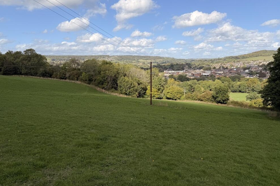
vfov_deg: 49.5
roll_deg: +0.7
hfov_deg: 69.4
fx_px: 202
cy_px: 89
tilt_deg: -8.1
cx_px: 136
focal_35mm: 26
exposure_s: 1/4673
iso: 80
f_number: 1.78
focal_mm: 6.76
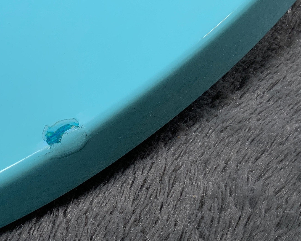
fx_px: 490
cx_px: 53
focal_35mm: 55
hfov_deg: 33.0
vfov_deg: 27.5
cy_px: 150
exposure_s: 1/104
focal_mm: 3
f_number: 1.8
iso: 20
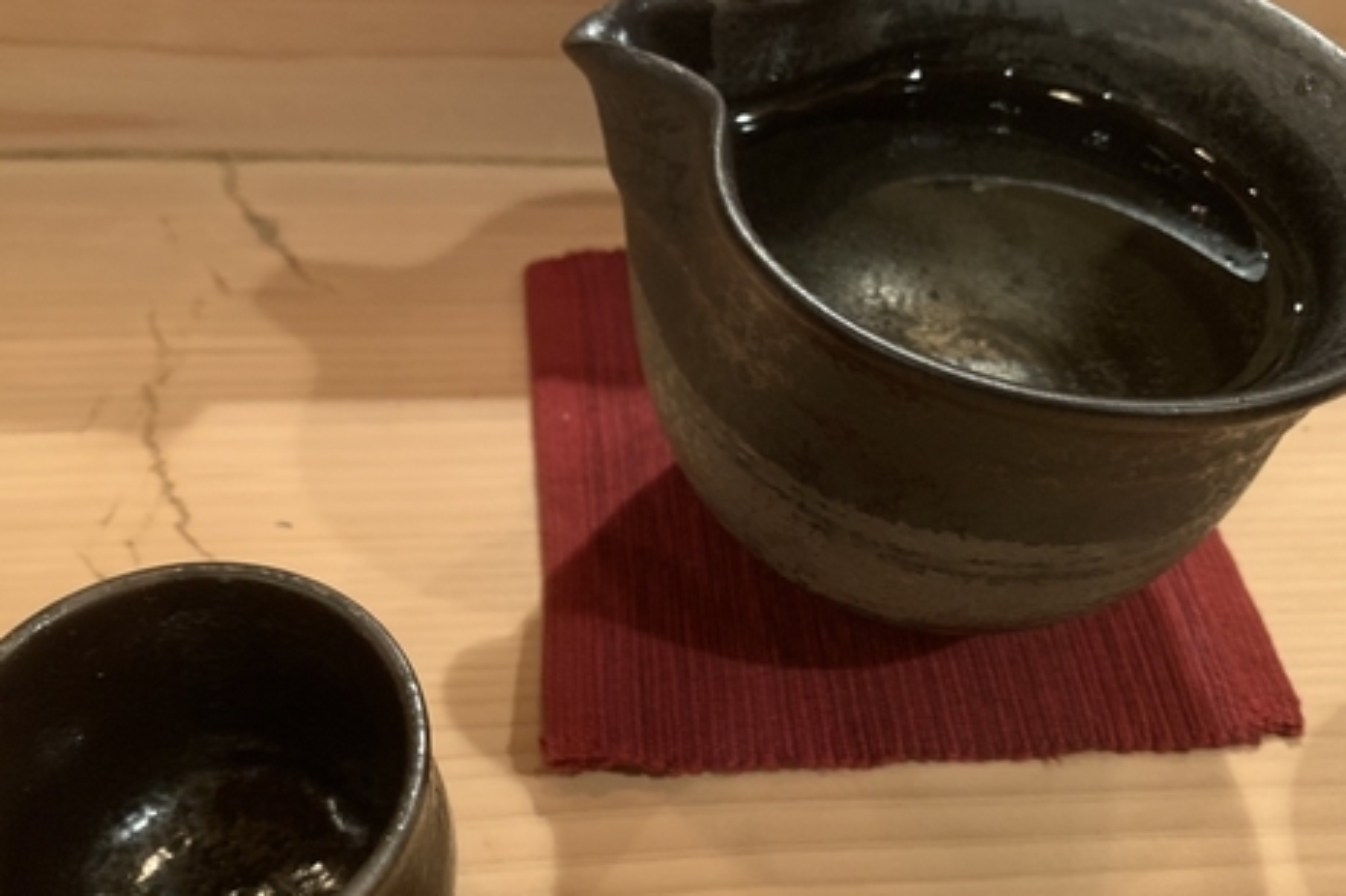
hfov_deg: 54.4
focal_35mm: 35
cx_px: 708
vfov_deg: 37.8
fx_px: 1308
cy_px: 473
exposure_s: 1/25
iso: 500
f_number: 1.8
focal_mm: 4.25
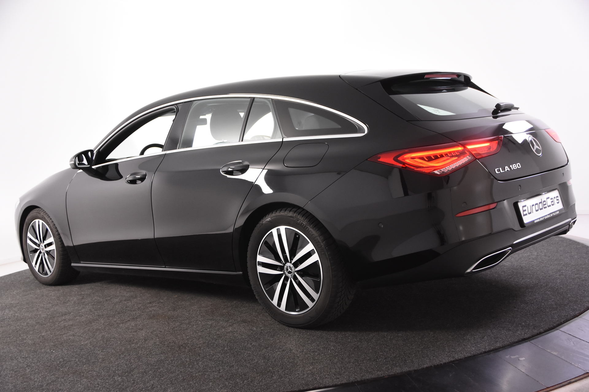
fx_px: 638
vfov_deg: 34.2
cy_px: 196
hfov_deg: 49.6
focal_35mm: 39
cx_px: 294
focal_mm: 26
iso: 1600
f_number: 4
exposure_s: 1/60
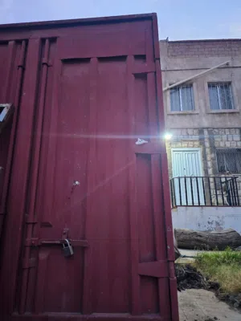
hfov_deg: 58.9
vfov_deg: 73.9
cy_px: 160
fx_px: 214
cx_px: 120
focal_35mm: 23
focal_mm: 6.3
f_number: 1.7
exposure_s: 1/24
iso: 1600
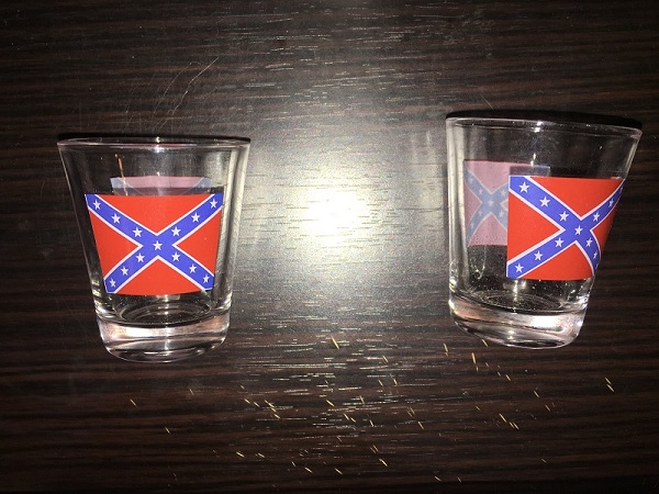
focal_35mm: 29
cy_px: 247
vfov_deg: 48.2
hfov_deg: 61.7
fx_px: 552
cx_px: 330
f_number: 2.2
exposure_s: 1/50
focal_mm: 4.15
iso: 25
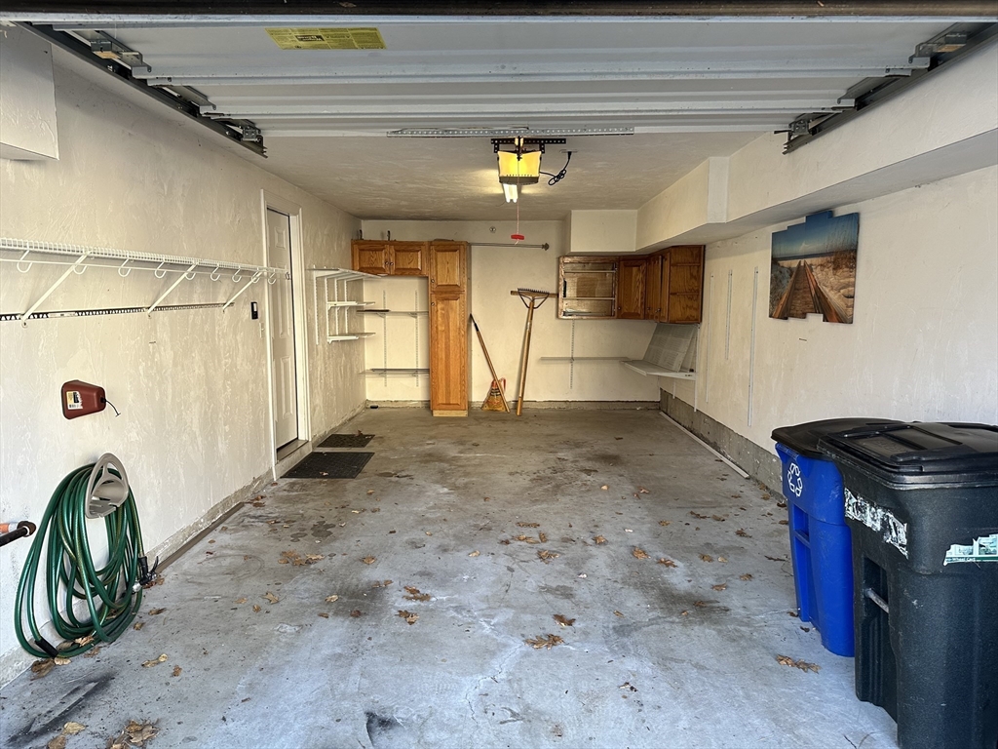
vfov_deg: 56.8
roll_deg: -0.3
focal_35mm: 24
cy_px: 374
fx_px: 692
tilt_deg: -6.3
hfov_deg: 71.6
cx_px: 499
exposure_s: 1/121
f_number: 1.78
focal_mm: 6.86
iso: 125
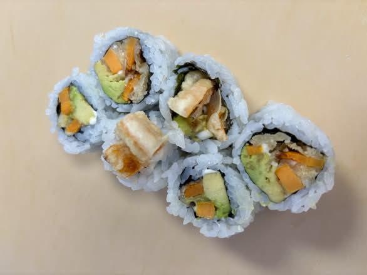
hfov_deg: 67.3
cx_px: 184
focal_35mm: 26
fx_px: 276
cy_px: 138
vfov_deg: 53.1
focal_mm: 5.96
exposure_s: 1/60
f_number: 1.6
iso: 100
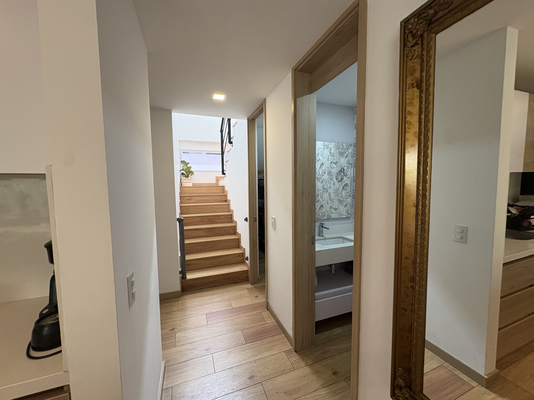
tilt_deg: -2.7
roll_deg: +0.2
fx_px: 216
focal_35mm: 14
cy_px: 200
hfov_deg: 102.1
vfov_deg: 85.7
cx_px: 267
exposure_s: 1/95
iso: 250
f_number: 2.2
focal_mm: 2.22
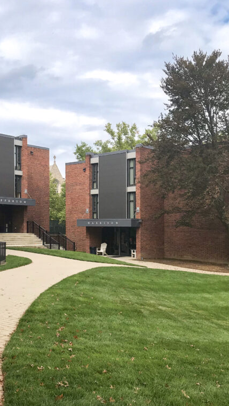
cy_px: 202
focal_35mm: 41
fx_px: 442
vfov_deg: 49.4
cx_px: 77
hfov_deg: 28.8
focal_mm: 3.99
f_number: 1.8
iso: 20
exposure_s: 1/1742
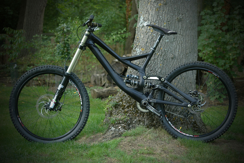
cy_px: 82
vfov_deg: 16.6
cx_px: 122
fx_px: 559
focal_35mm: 82
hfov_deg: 24.6
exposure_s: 1/90
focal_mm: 55
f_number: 4
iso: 400
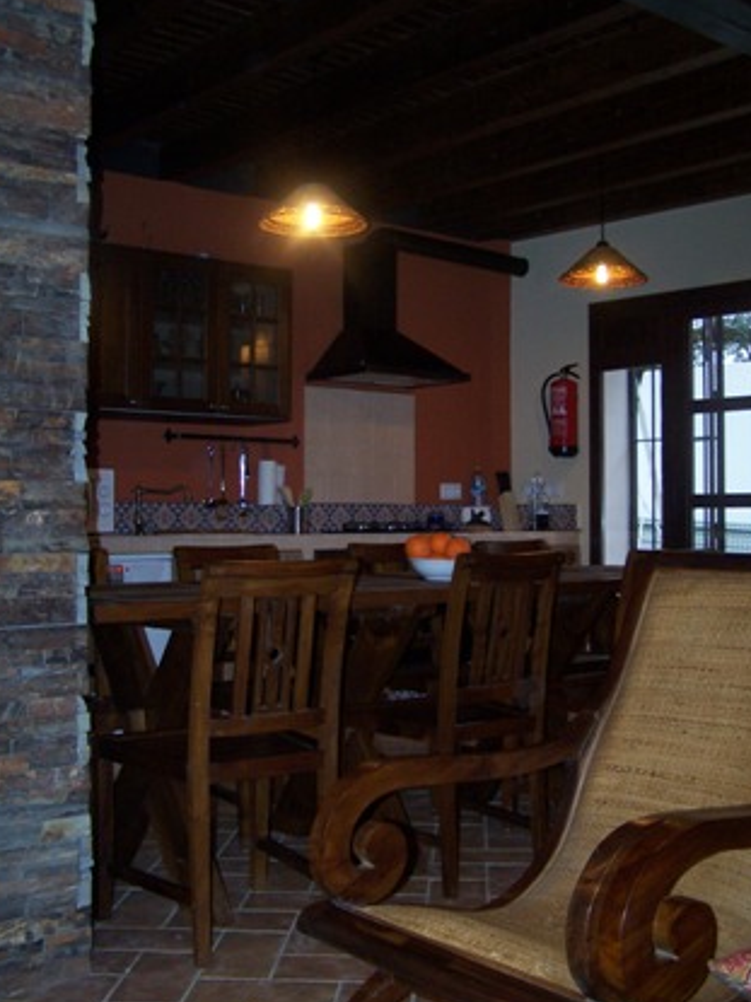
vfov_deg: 45.8
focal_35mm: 41
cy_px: 495
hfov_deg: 35.1
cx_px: 374
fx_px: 1187
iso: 140
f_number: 2.8
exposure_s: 1/60
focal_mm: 6.3
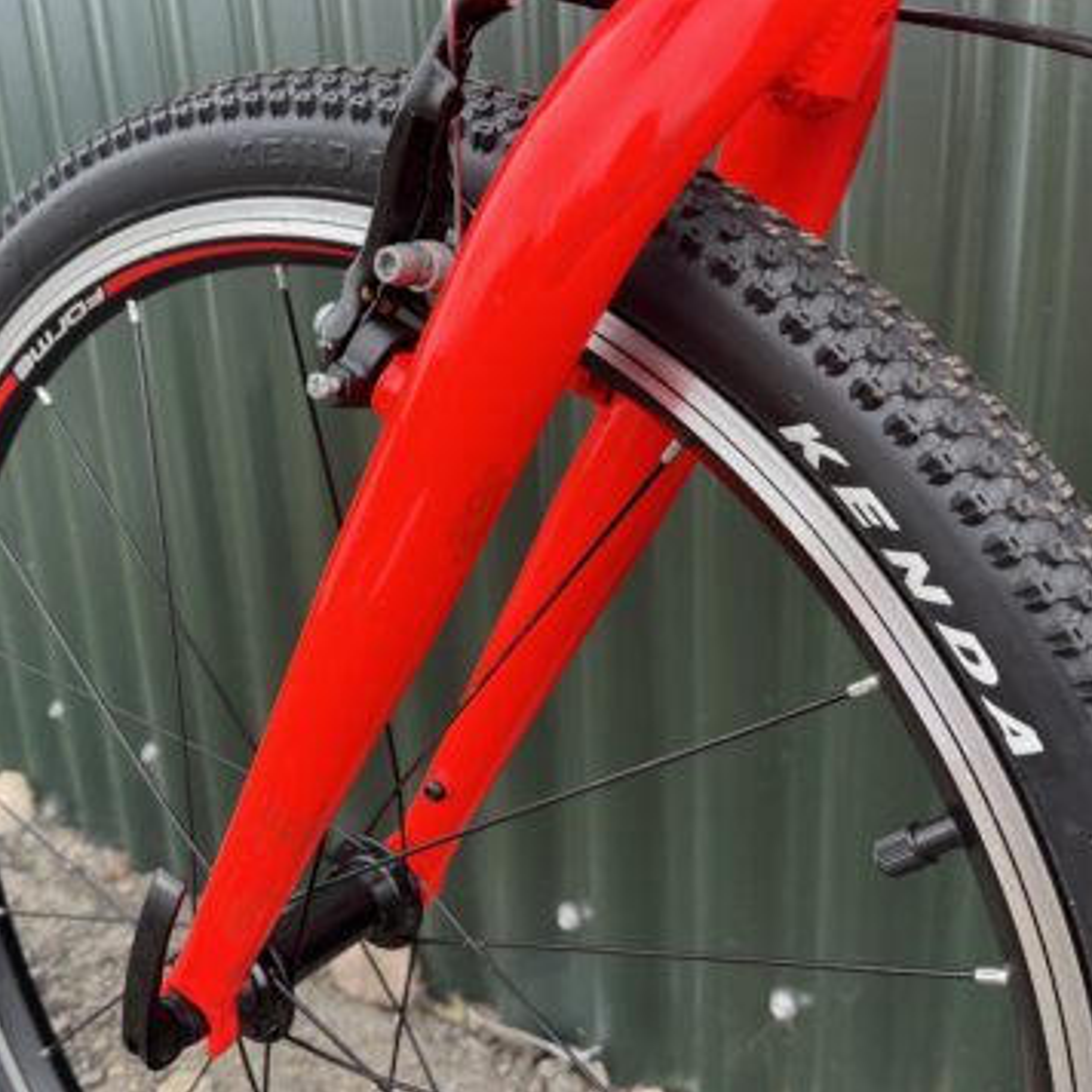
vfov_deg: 52.5
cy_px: 549
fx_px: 1106
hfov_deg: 52.0
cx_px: 414
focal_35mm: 31
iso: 40
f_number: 1.6
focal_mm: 5.1
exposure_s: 1/234
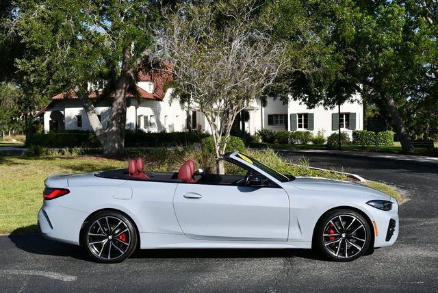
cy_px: 146
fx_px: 585
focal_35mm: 48
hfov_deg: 41.1
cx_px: 219
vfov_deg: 28.1
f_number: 8
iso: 100
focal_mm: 24
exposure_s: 1/250
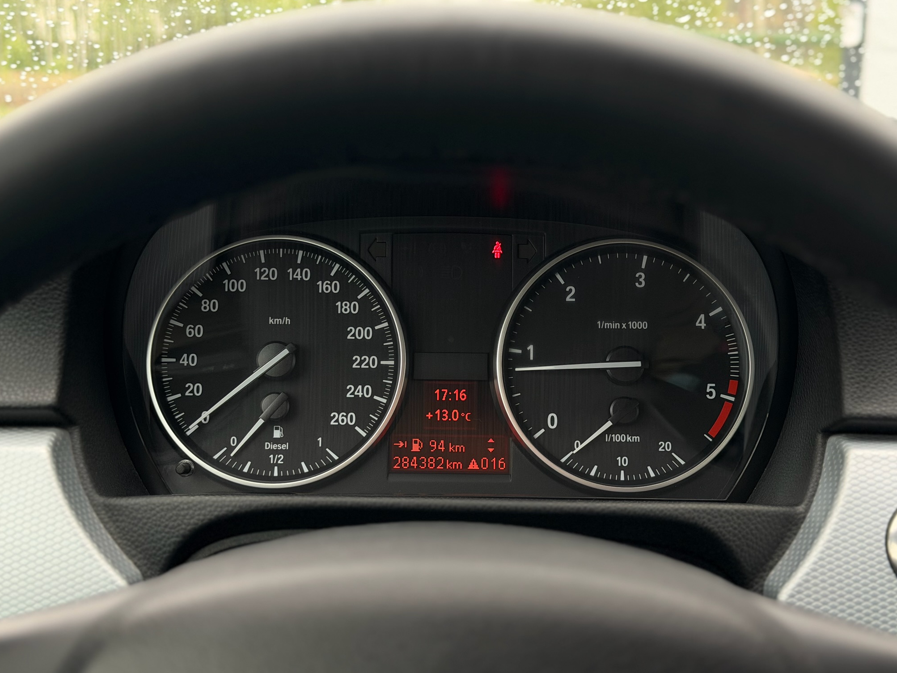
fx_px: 1270
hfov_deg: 38.9
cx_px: 446
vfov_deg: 29.7
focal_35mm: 49
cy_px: 339
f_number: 1.78
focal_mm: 6.76
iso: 200
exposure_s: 1/111
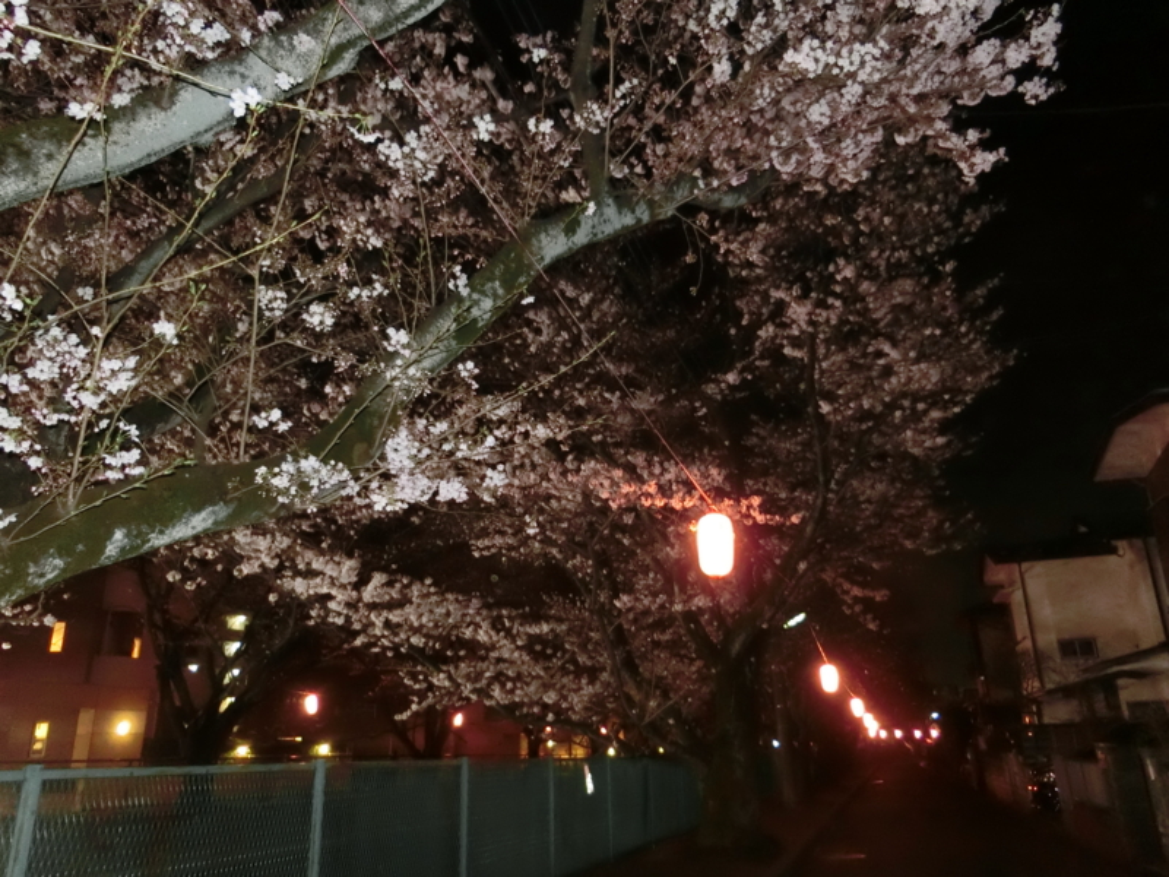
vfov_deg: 54.9
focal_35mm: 25
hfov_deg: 69.4
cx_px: 584
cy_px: 438
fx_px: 844
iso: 800
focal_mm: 4.5
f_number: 3.5
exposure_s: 1/8
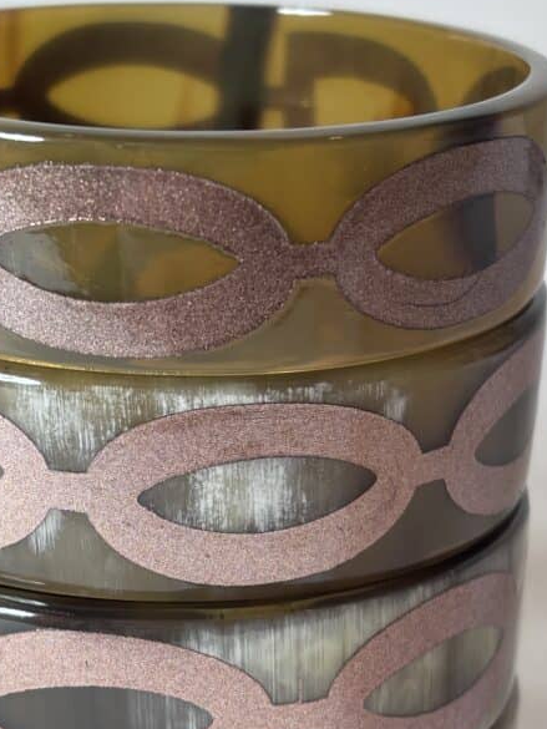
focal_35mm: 91
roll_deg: -1.2
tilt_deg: -23.1
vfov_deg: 21.4
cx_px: 164
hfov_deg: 16.2
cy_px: 520
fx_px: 1917
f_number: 1.6
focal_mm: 5.96
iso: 40
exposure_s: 1/100
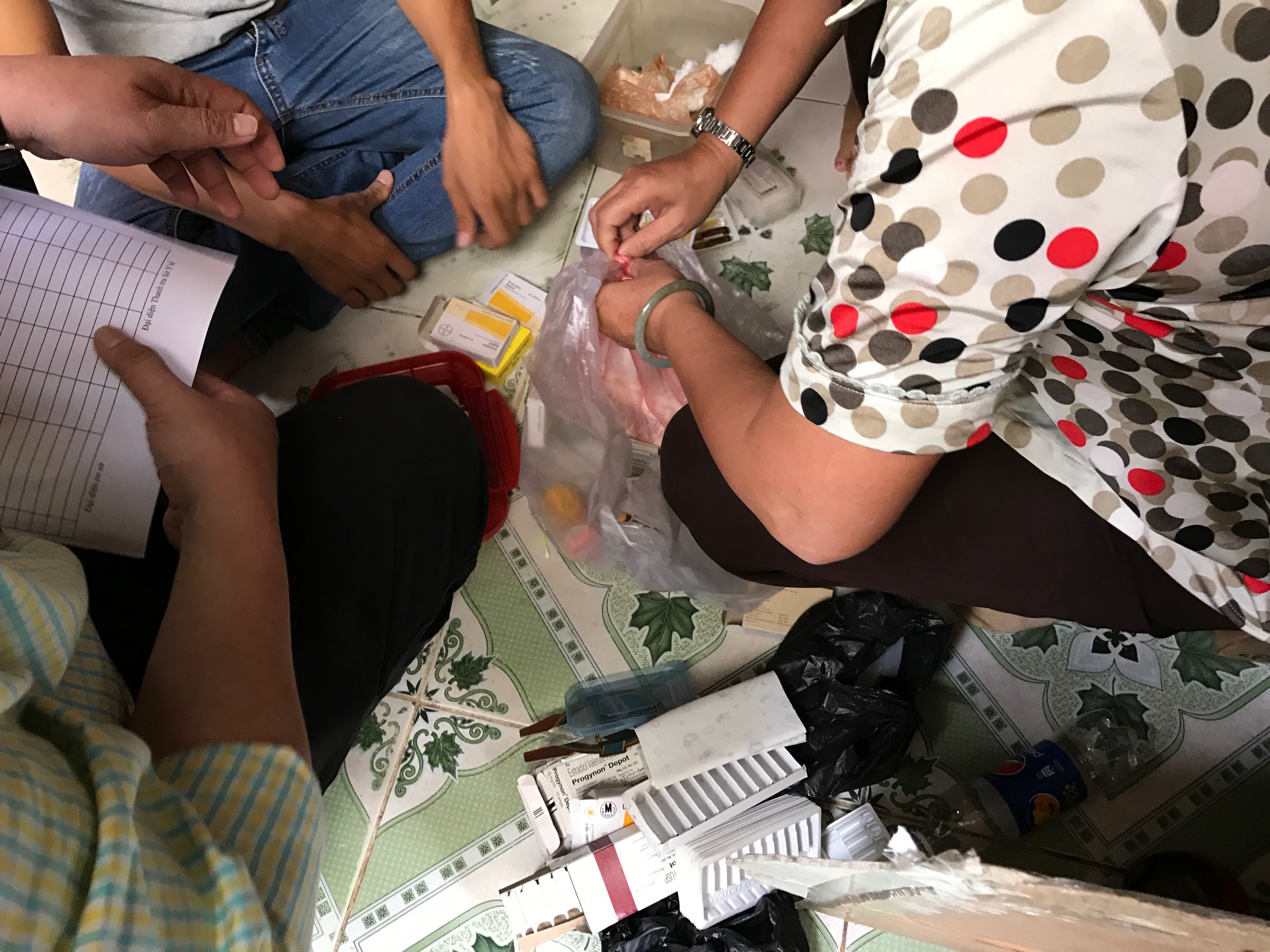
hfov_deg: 63.4
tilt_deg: -62.5
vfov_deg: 49.7
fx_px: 1027
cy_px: 476
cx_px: 635
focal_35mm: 28
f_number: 1.8
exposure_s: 1/17
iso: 40
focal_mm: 3.99
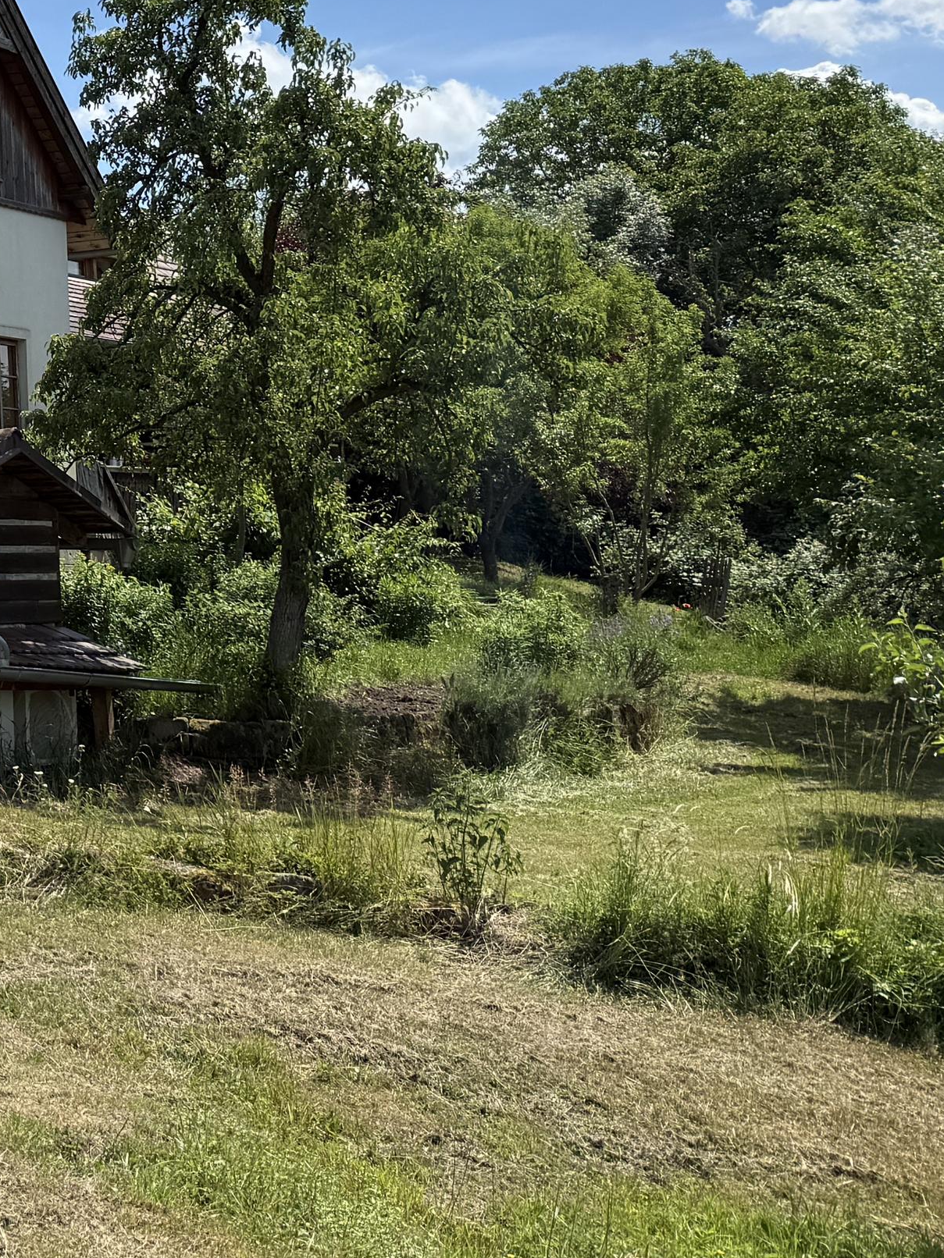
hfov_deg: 20.5
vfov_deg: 30.9
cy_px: 263
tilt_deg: +7.8
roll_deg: +0.3
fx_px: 2218
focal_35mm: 61
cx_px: -473
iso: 80
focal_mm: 6.76
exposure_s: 1/5714
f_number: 1.78
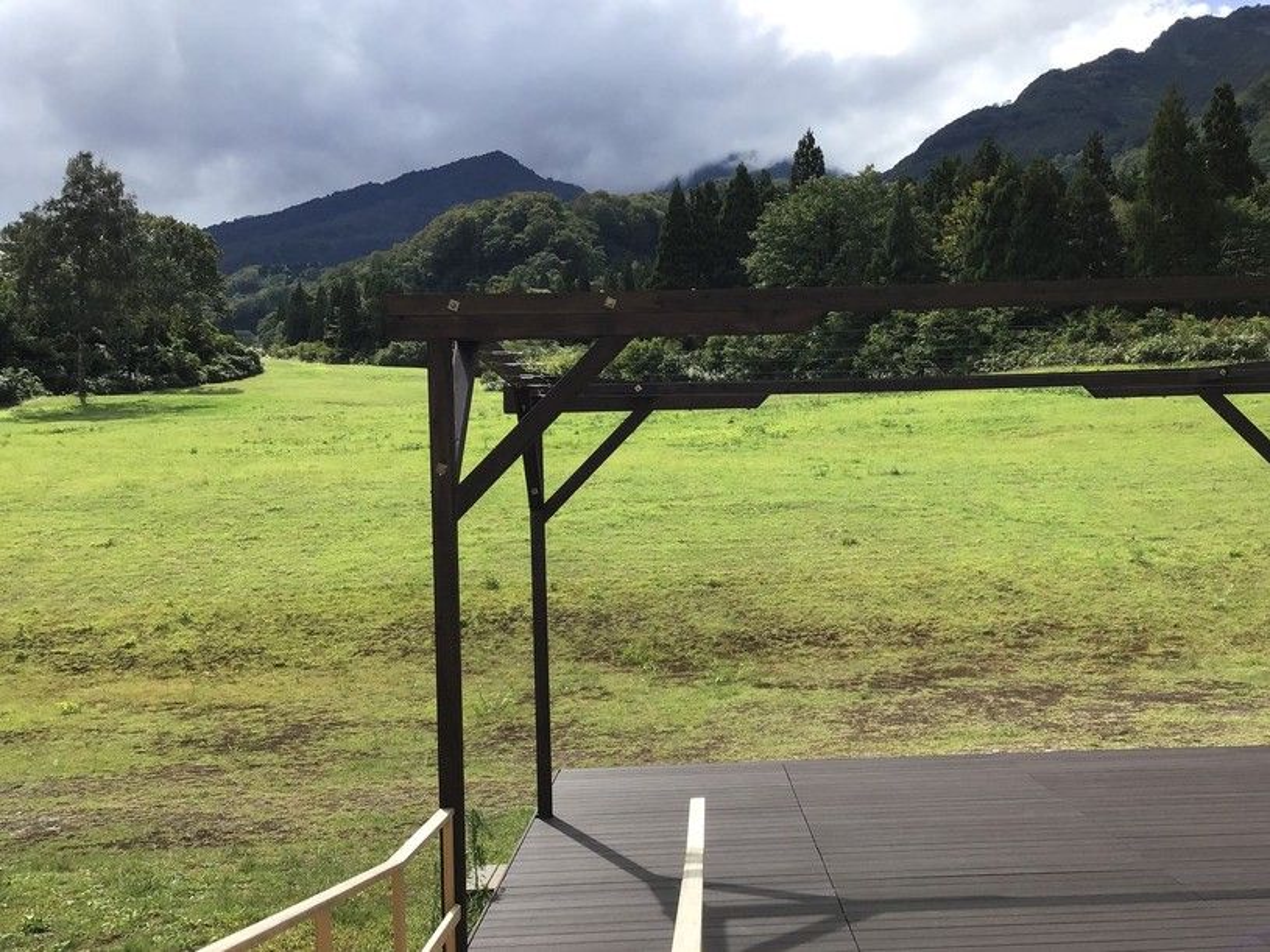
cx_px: 635
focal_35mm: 31
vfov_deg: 45.4
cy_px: 476
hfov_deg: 58.4
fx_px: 1137
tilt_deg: -2.6
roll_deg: +1.4
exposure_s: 1/981
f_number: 2.4
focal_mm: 3.3
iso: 25
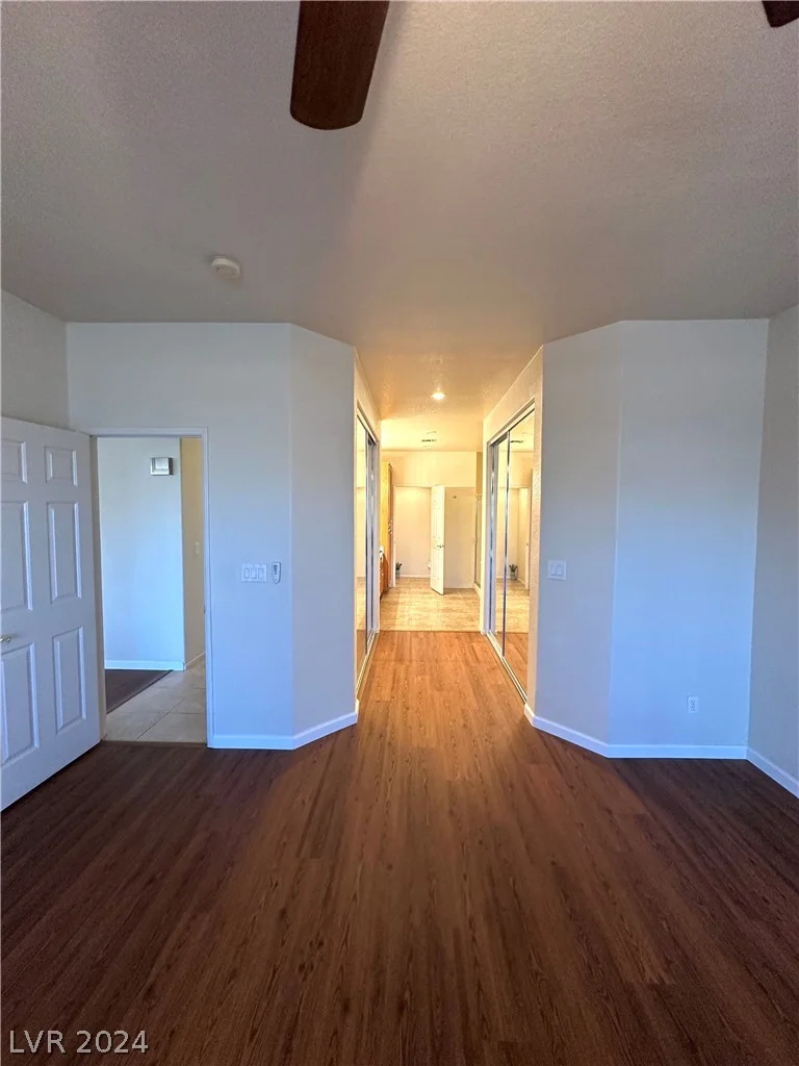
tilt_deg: -2.6
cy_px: 533
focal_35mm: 14
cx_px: 400
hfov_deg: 85.7
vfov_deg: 102.1
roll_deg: -1.3
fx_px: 431
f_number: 2.2
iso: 250
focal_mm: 2.22
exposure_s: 1/60
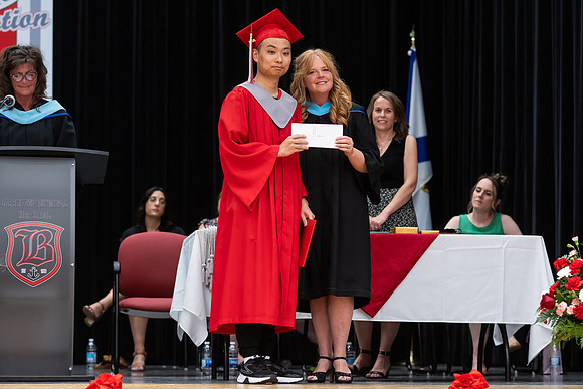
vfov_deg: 12.3
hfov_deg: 18.4
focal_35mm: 111
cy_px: 202
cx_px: 297
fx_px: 1801
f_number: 2.8
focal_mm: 85
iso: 1000
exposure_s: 1/200
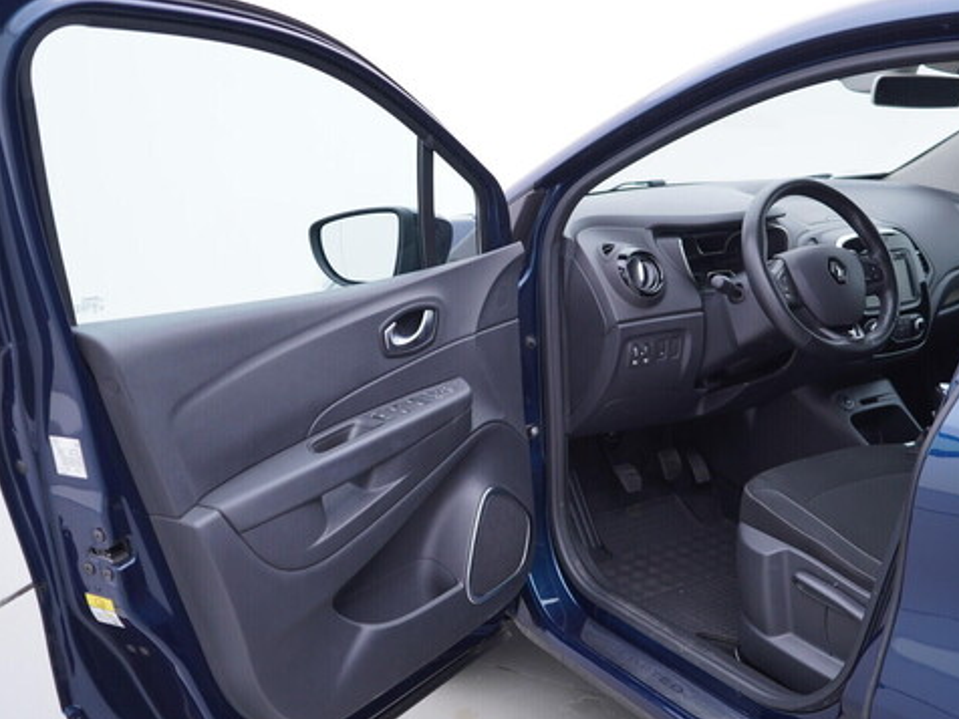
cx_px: 506
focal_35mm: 40
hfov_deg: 46.8
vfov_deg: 36.0
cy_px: 366
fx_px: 1108
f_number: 2.8
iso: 125
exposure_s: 1/40
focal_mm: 24
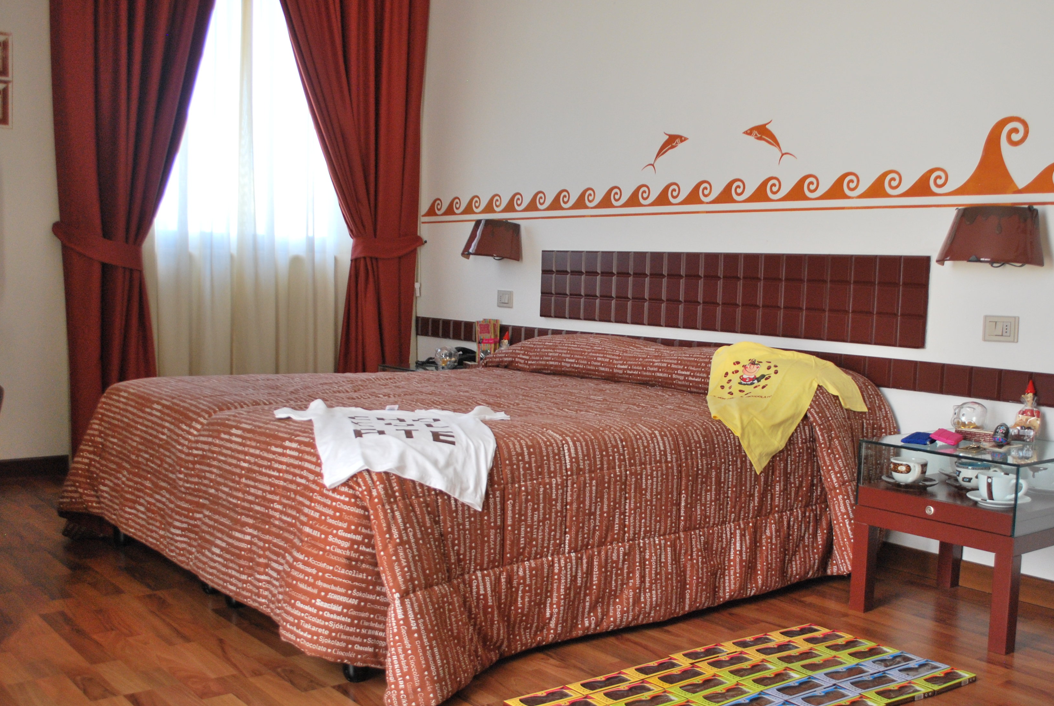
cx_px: 583
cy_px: 391
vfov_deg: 34.3
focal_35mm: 39
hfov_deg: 49.4
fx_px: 1143
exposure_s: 1/60
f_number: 4.5
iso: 400
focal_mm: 22
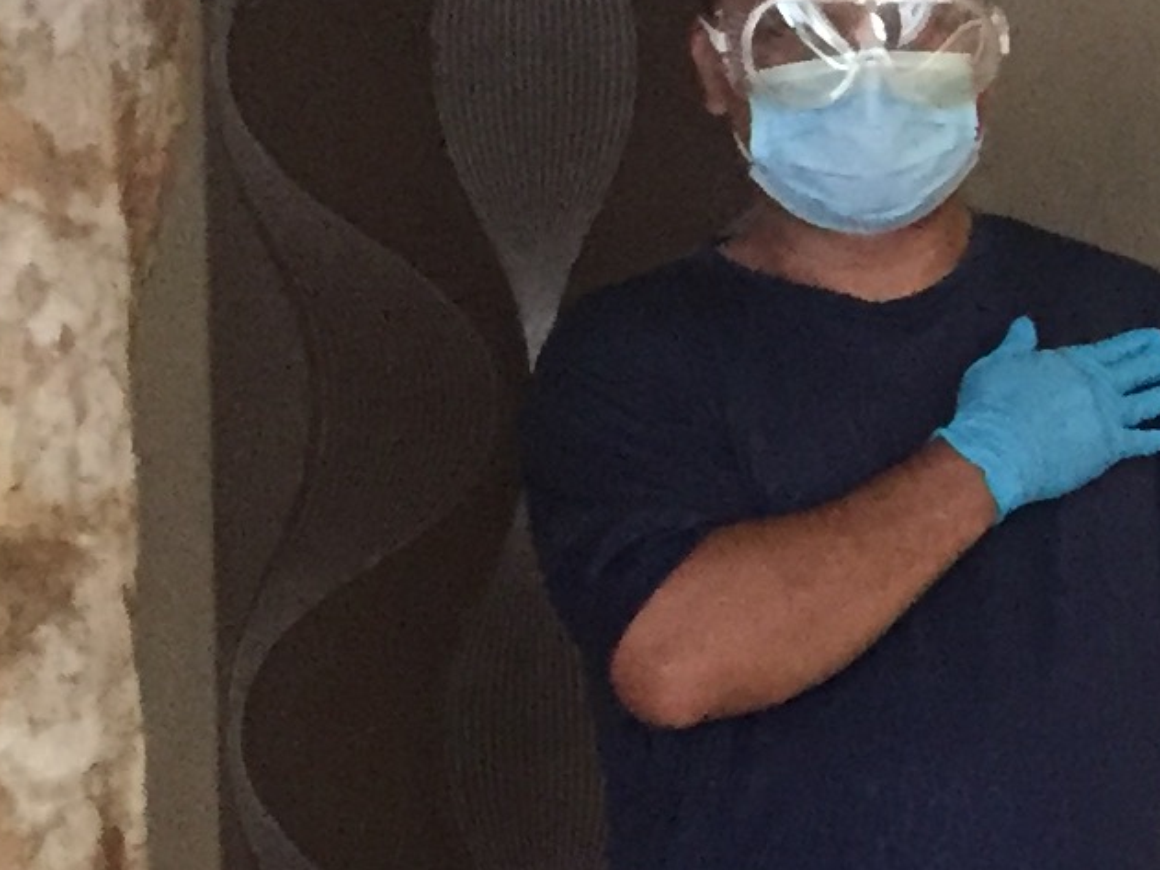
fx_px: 5026
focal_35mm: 150
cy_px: 521
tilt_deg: -3.9
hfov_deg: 11.7
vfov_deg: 9.9
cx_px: 2384
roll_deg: -1.4
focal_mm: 4.15
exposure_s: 1/33
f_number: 2.2
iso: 320
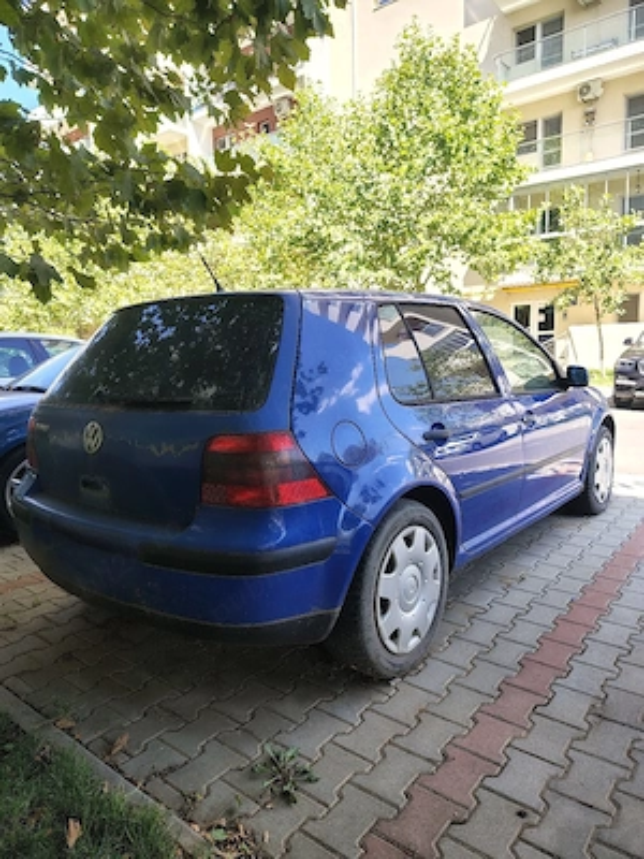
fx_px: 595
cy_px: 430
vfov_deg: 71.6
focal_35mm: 24
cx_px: 322
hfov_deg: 56.8
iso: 100
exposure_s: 1/200
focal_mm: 5.56
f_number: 1.8
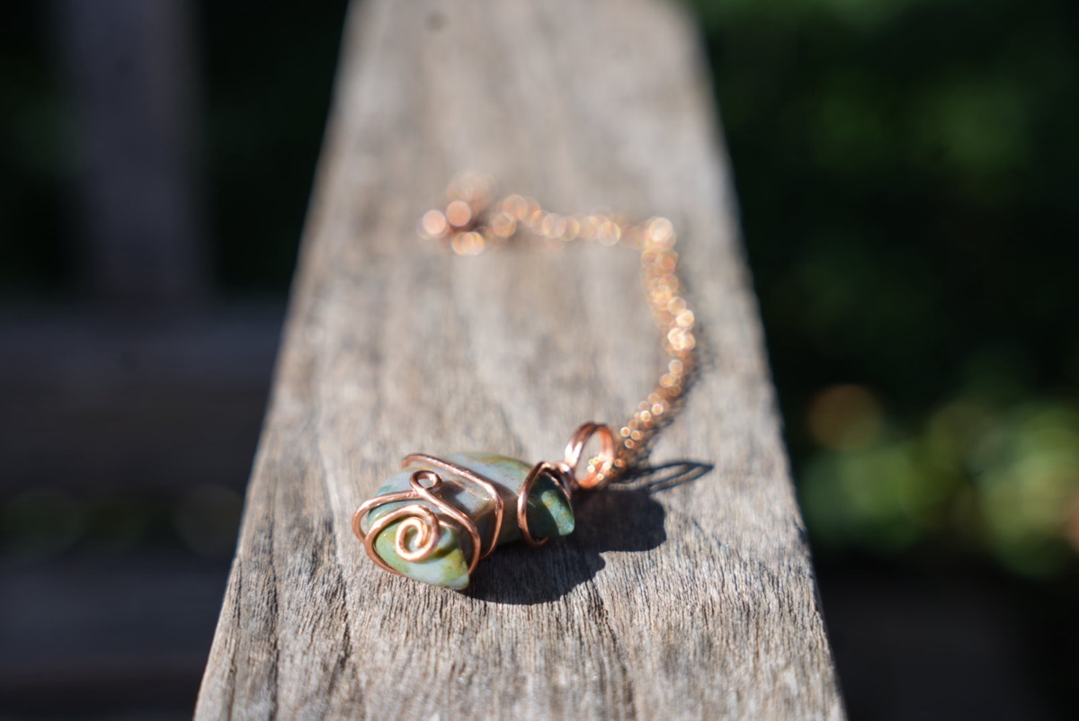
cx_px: 540
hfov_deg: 34.3
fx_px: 1746
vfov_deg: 23.3
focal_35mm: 58
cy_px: 360
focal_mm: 58.2
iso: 100
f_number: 4.5
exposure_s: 1/250
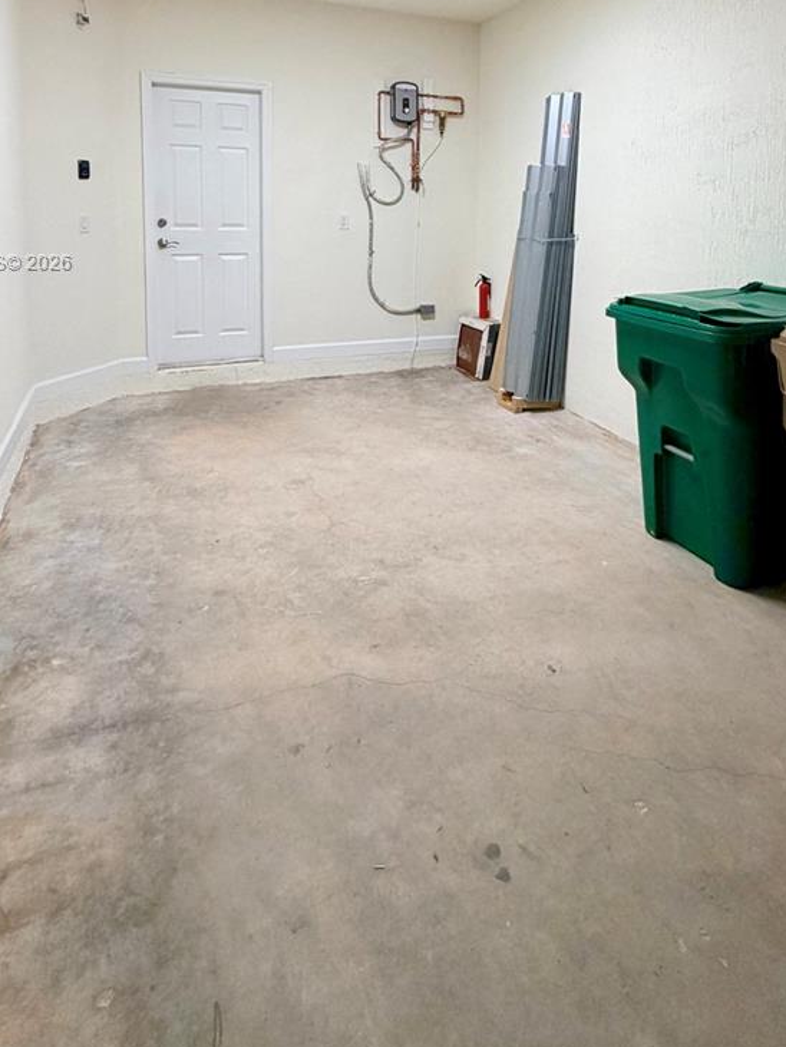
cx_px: 450
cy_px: 264
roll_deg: -0.7
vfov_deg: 69.1
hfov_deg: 58.7
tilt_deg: -4.8
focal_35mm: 23
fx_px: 696
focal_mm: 2.22
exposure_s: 1/60
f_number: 2.2
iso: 160
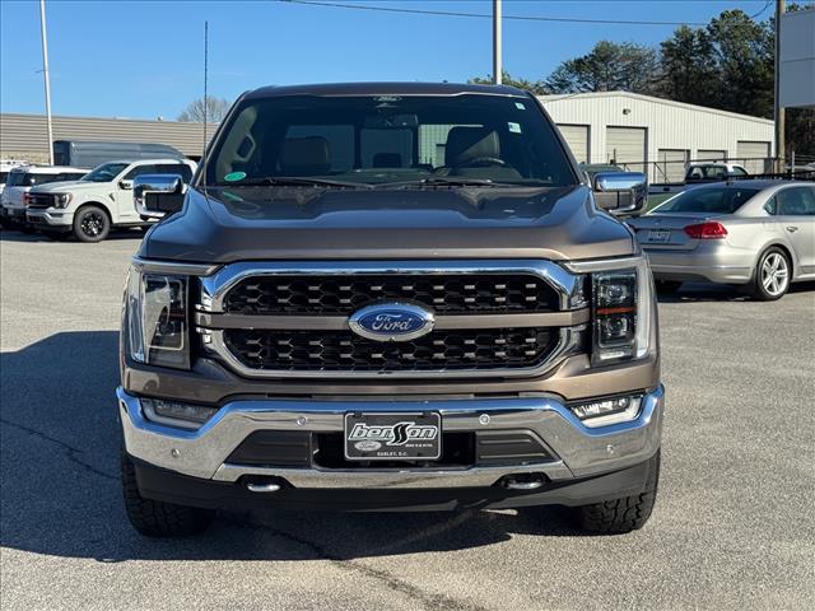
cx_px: 408
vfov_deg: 30.3
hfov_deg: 39.7
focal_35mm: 48
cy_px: 306
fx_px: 1130
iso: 64
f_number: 1.78
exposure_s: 1/2717
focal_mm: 6.76
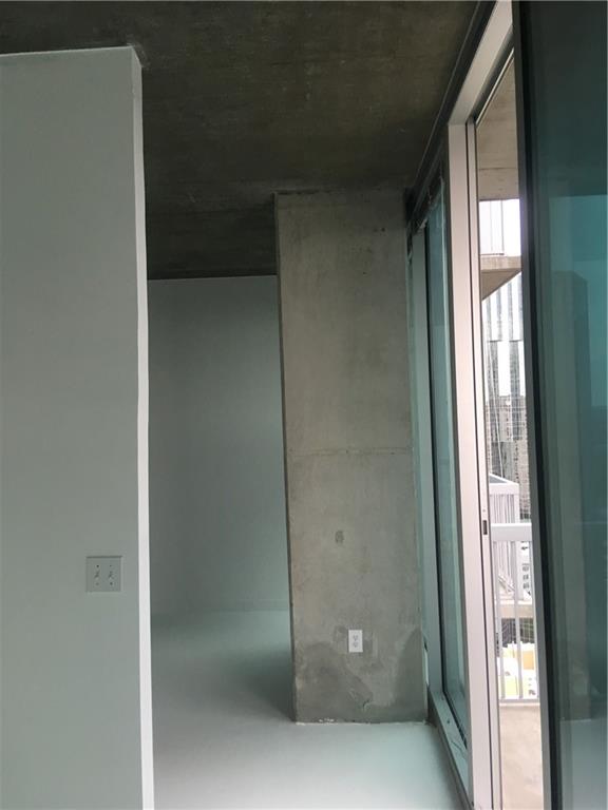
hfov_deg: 48.2
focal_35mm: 29
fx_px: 679
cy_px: 405
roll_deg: +2.0
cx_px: 304
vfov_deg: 61.7
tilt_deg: -0.4
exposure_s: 1/33
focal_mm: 4.15
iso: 40
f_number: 2.2
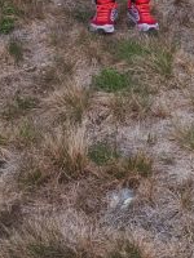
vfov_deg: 22.9
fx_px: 605
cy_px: -13
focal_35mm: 81
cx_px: 181
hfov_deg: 17.9
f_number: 1.9
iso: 40
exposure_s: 1/980
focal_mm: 3.6
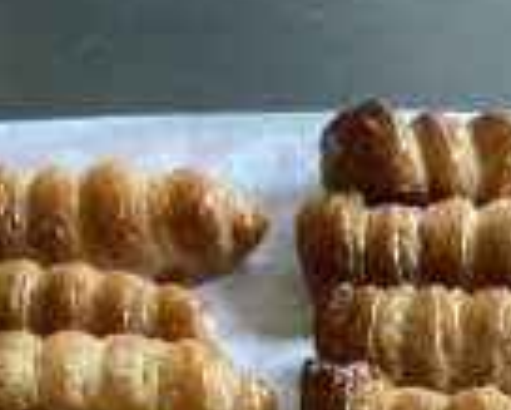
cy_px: 854
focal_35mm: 124
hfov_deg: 15.5
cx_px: 284
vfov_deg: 11.1
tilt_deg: -52.8
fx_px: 1877
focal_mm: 4.25
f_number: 1.8
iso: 250
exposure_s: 1/60
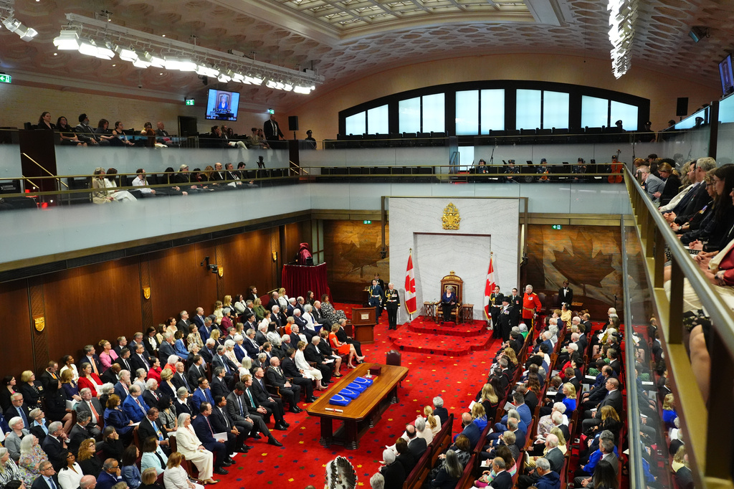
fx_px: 611
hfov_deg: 61.9
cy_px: 244
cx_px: 367
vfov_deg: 43.6
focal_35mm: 30
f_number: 4
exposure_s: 1/400
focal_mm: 30
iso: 6400
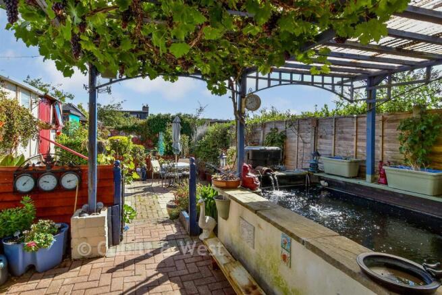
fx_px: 221
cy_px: 148
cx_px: 221
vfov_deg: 67.4
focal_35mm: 18
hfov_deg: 90.0
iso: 200
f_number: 8
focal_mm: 12
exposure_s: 1/250
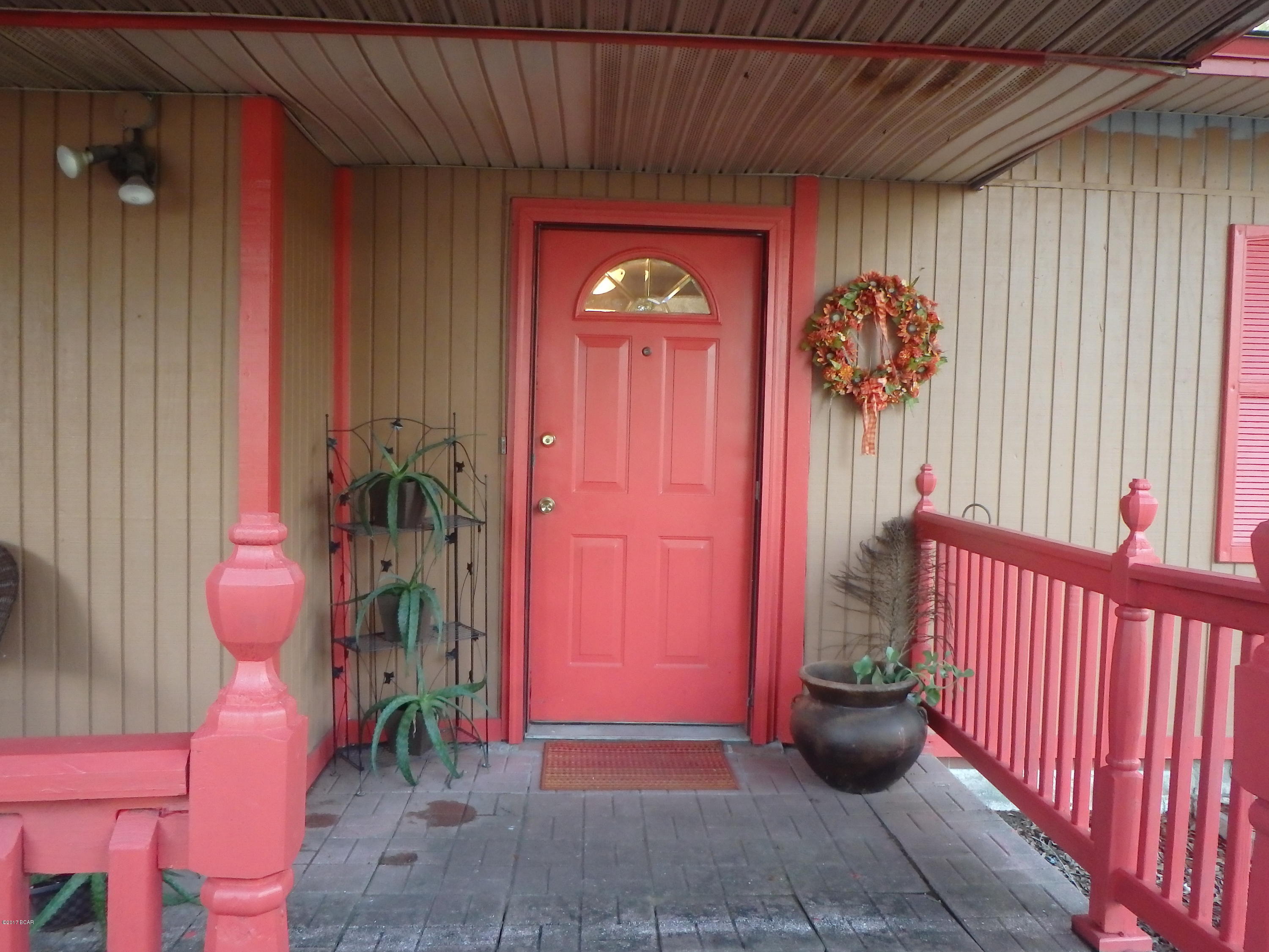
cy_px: 476
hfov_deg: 63.4
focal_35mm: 28
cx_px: 634
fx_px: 1026
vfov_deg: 49.7
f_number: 3.9
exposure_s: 1/30
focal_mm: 5
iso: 640
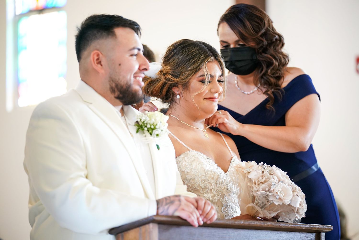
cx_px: 180
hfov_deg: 13.0
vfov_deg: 8.7
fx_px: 1576
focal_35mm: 158
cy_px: 120
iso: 1600
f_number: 2.8
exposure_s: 1/80
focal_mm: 158
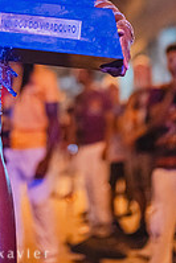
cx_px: -20
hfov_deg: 11.9
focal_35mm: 113
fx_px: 827
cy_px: -20
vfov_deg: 17.5
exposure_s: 1/250
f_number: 1.2
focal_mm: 50
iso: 6400
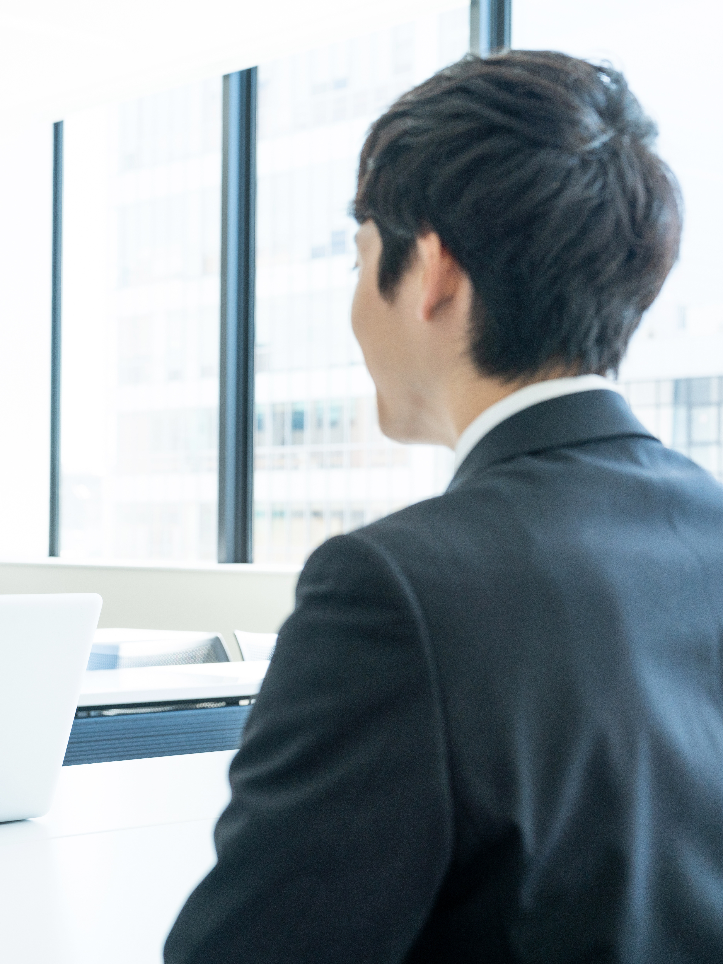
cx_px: 68
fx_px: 1755
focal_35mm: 63
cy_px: 489
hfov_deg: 22.7
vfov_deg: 30.7
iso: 250
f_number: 4.5
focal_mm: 43
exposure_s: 1/160
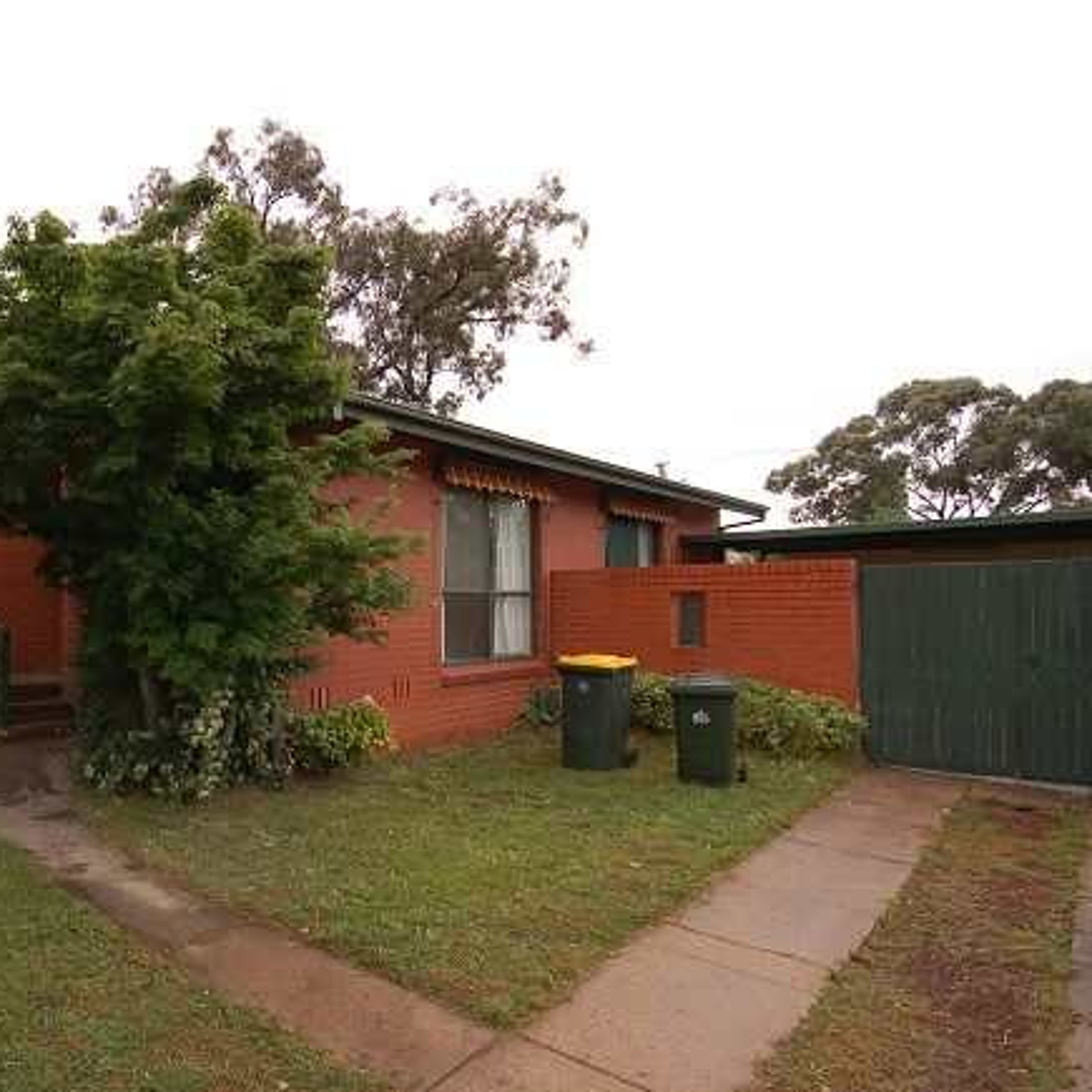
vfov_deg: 69.5
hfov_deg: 64.6
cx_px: 249
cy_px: 592
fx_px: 785
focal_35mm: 22
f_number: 6.3
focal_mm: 10
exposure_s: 1/160
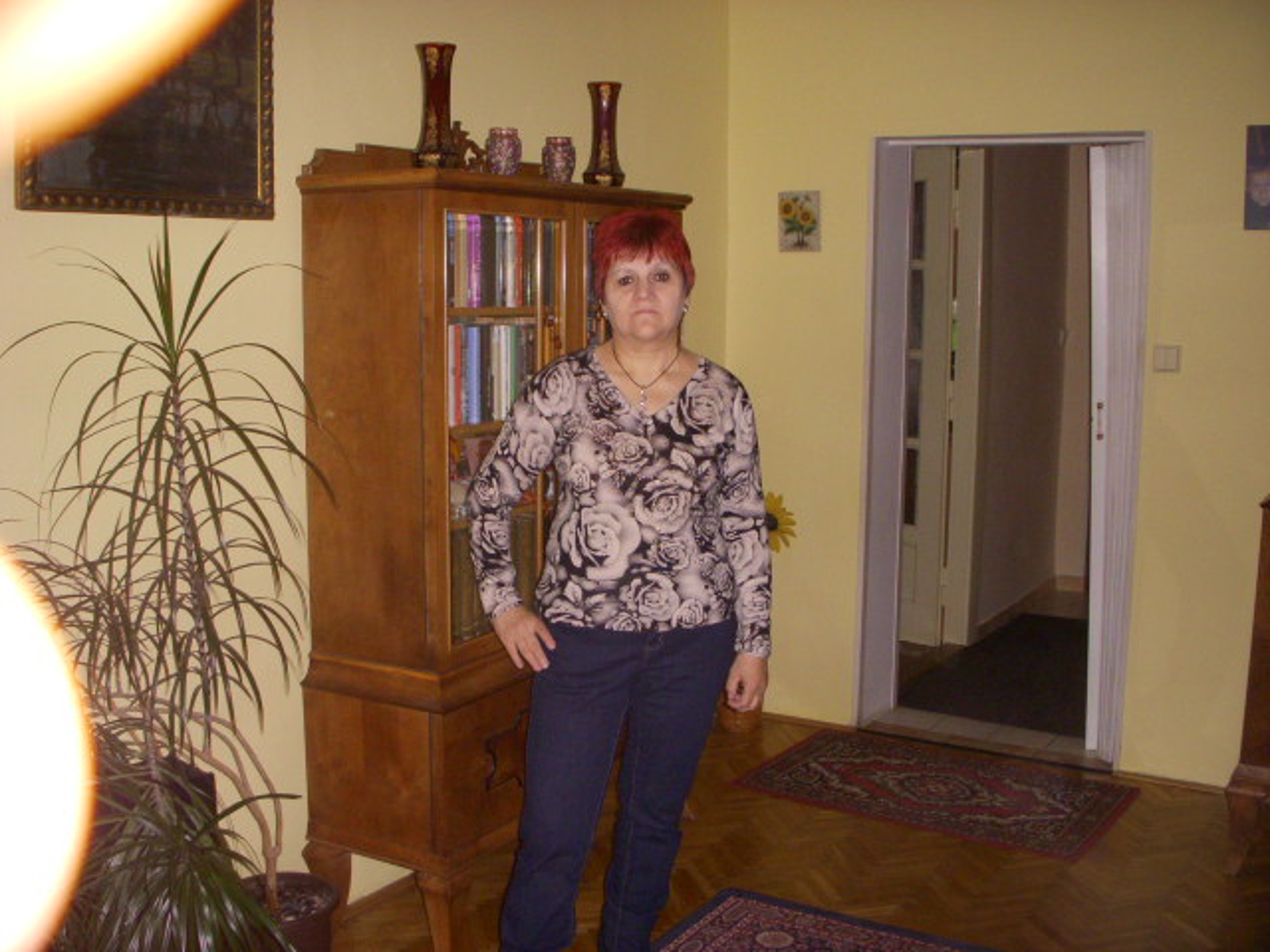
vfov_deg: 37.7
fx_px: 1394
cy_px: 476
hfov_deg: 49.0
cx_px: 635
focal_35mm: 38
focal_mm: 6.3
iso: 320
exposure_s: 1/100
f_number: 3.3
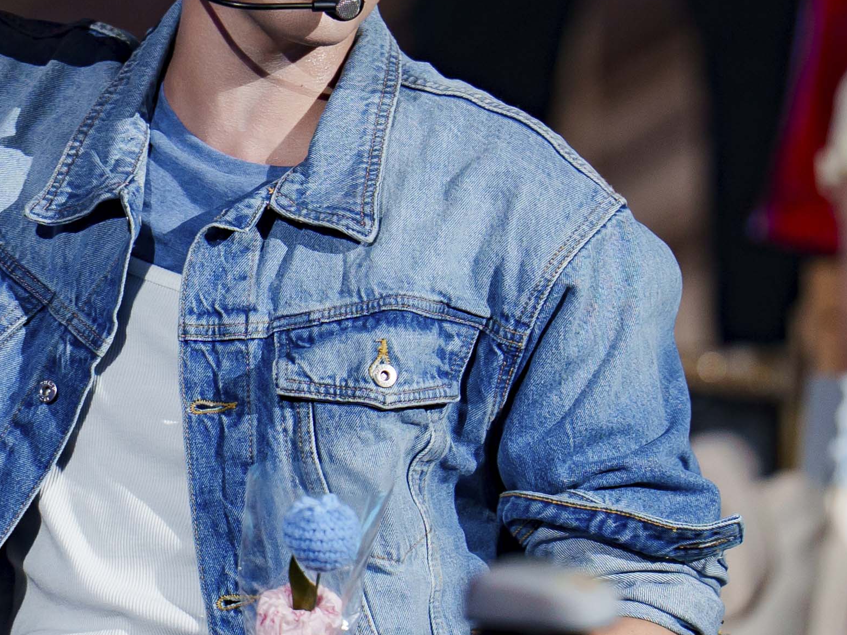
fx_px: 20947
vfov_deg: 1.7
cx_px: 365
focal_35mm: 856
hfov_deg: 2.3
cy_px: 123
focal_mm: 200
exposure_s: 1/640
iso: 500
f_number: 2
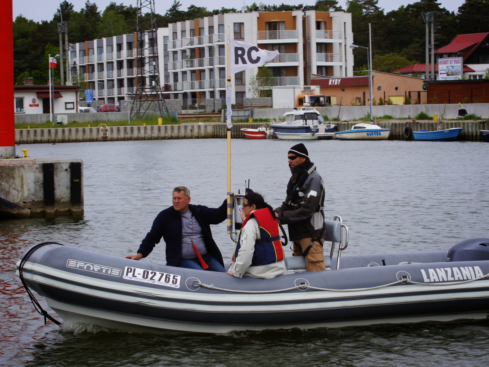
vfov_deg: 12.1
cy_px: 184
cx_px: 261
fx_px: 1731
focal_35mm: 123
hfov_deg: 16.1
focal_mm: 75
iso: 100
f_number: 9
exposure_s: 1/200
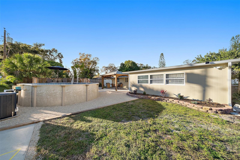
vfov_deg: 90.0
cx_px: 120
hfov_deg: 112.6
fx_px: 80
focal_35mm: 12
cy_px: 80
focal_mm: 12
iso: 200
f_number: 8
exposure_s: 1/200
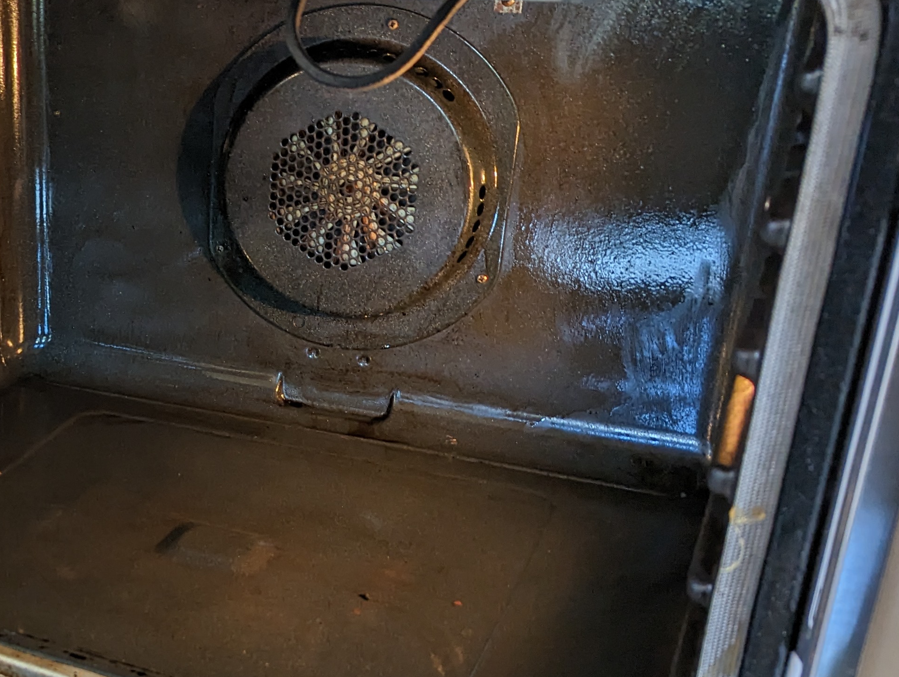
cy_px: 483
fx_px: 1326
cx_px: 31
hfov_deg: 34.5
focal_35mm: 51
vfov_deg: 28.3
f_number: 1.85
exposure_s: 1/60
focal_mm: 6.81
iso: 146
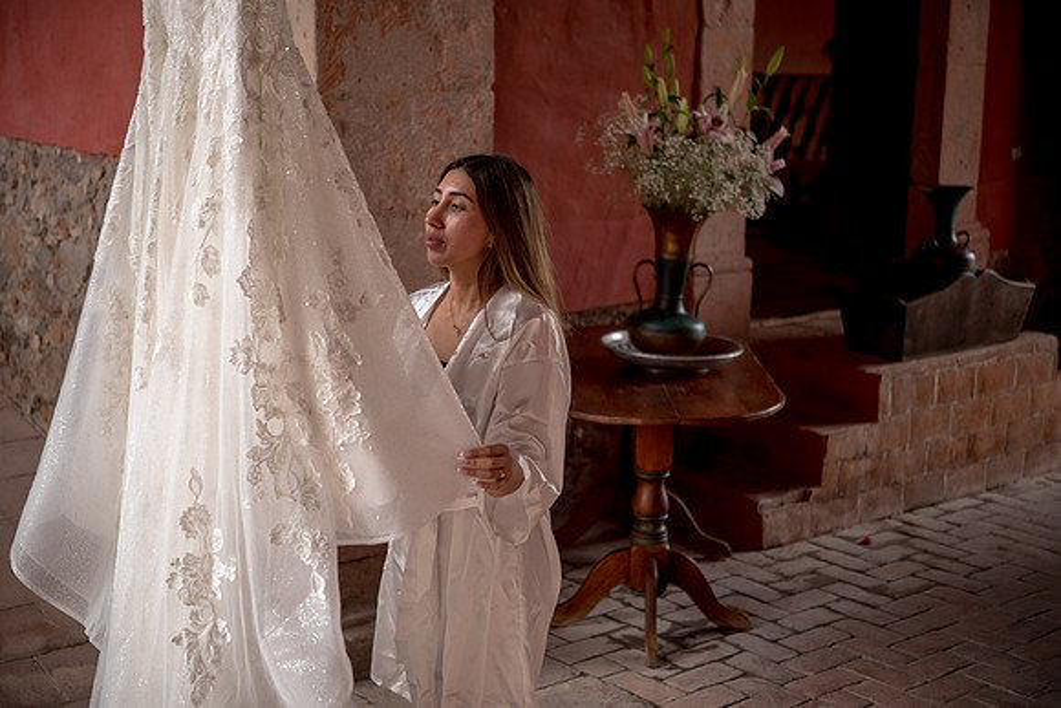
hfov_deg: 33.4
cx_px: 530
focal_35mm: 60
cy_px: 354
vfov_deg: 22.6
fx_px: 1769
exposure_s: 1/125
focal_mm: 60
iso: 200
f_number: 3.2
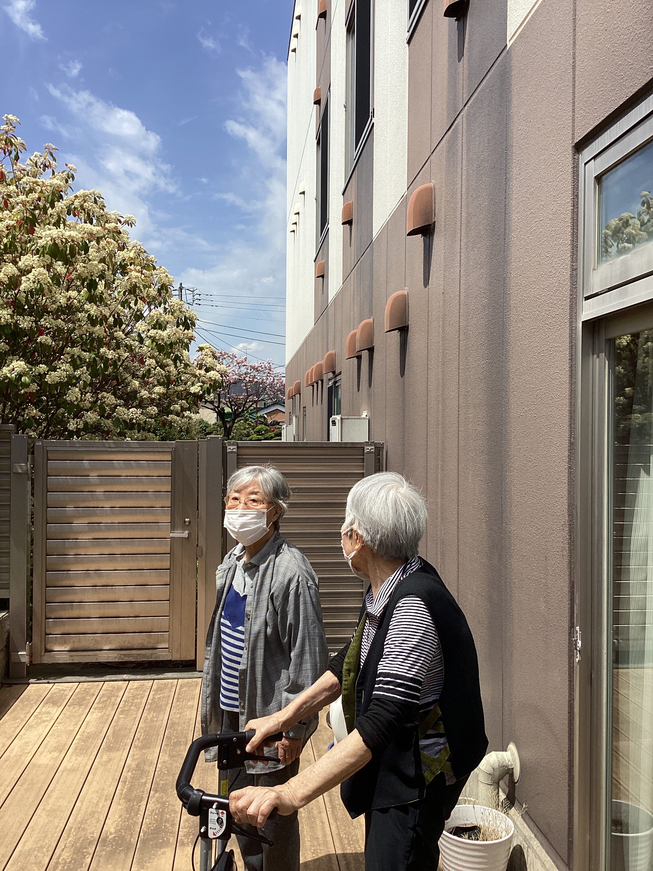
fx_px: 780
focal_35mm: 31
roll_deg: -2.0
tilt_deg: +0.5
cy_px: 436
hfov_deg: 45.4
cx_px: 326
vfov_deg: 58.4
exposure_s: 1/1481
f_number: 2.4
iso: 25
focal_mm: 3.3
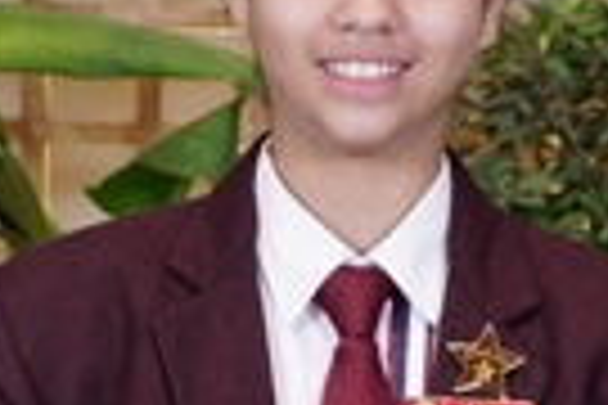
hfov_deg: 13.4
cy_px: 254
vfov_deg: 9.0
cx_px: 324
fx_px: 2584
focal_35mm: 153
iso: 320
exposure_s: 1/80
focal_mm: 31
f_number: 4
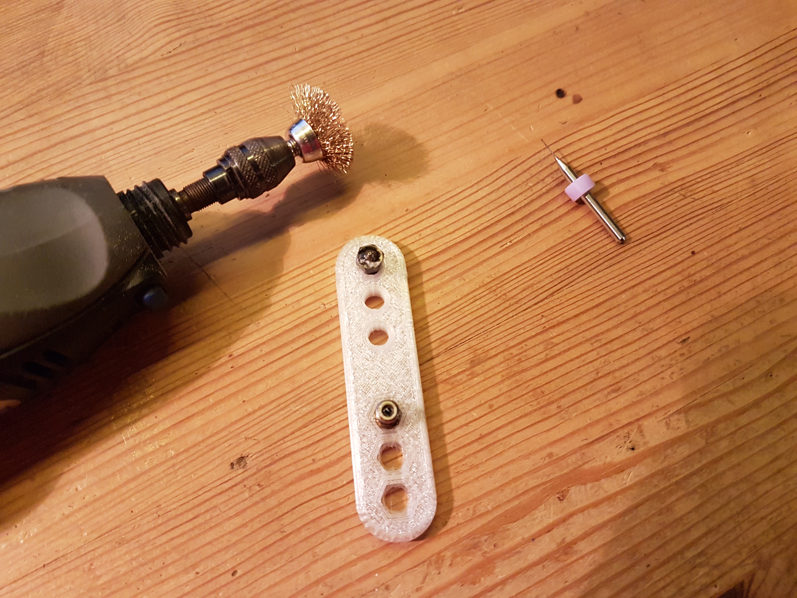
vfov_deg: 53.1
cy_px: 299
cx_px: 398
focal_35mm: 26
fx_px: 599
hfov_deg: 67.3
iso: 250
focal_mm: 4.2
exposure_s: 1/25
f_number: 1.7
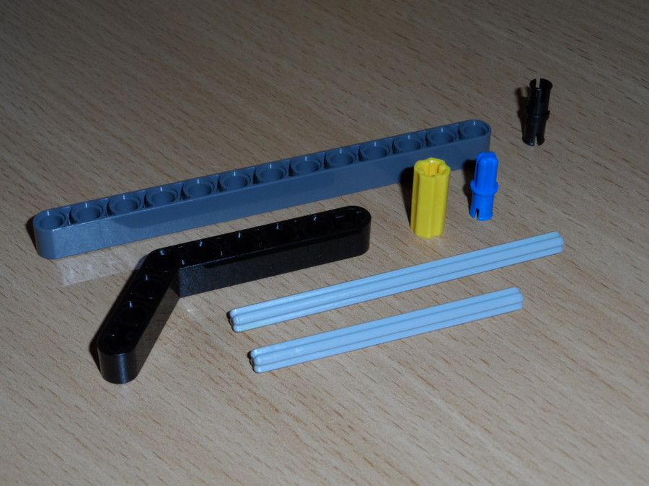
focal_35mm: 73
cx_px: 324
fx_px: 1369
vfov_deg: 20.2
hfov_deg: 26.7
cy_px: 243
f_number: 4.3
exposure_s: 1/60
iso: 100
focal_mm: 11.9
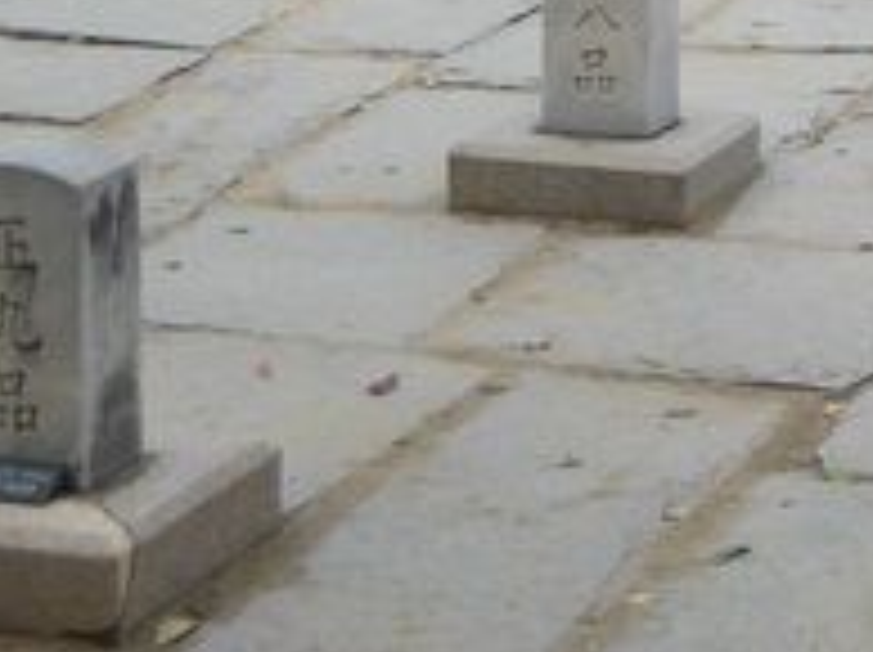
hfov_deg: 13.8
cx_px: 1400
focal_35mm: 132
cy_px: -481
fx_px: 3325
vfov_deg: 10.6
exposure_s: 1/200
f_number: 3.5
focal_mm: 5.4
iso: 80
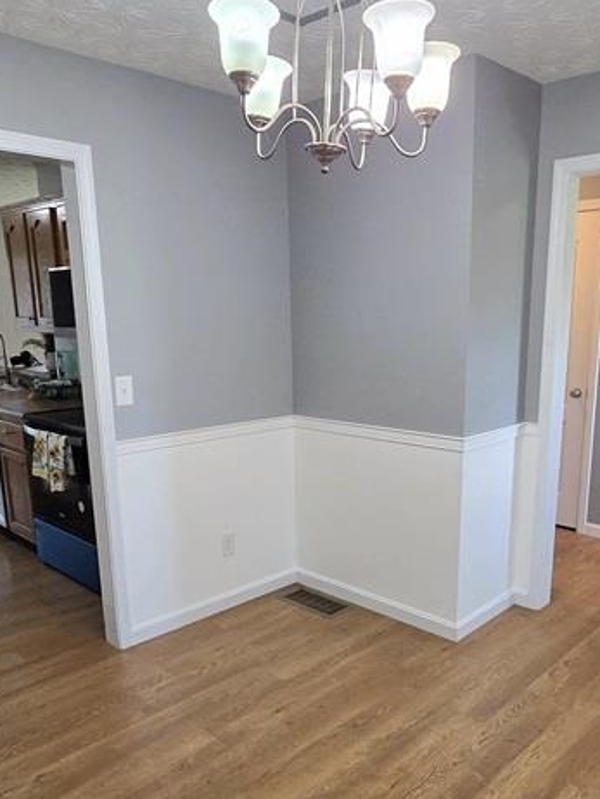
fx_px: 623
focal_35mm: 27
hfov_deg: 51.3
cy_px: 468
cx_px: 334
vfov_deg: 64.9
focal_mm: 2.2
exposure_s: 1/120
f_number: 2.2
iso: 250
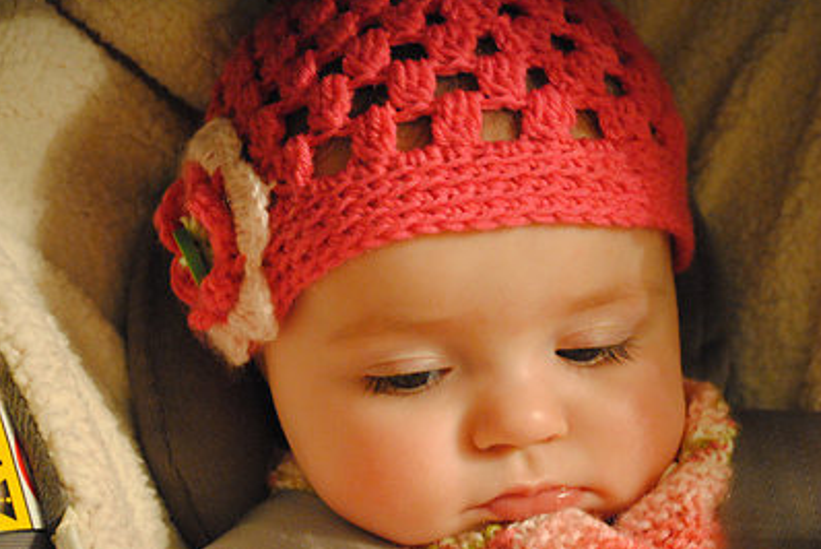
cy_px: 249
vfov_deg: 16.5
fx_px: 1894
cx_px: 433
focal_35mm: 83
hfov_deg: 24.5
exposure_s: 1/15
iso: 1600
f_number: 5.3
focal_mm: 44
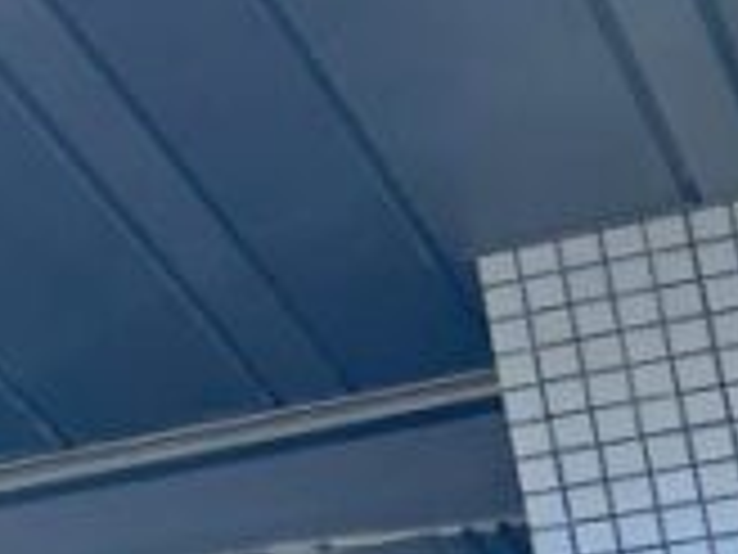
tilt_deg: +19.1
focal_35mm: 162
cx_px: -1526
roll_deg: -0.5
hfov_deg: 9.4
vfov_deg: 9.1
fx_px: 3454
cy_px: 491
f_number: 1.5
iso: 50
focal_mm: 5.7
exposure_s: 1/1531
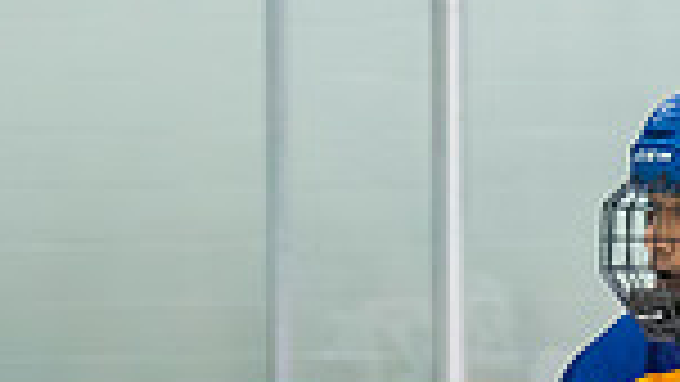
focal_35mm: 388
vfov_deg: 3.1
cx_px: 870
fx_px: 6997
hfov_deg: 5.5
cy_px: 641
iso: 2500
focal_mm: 70
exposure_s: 1/640
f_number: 2.8
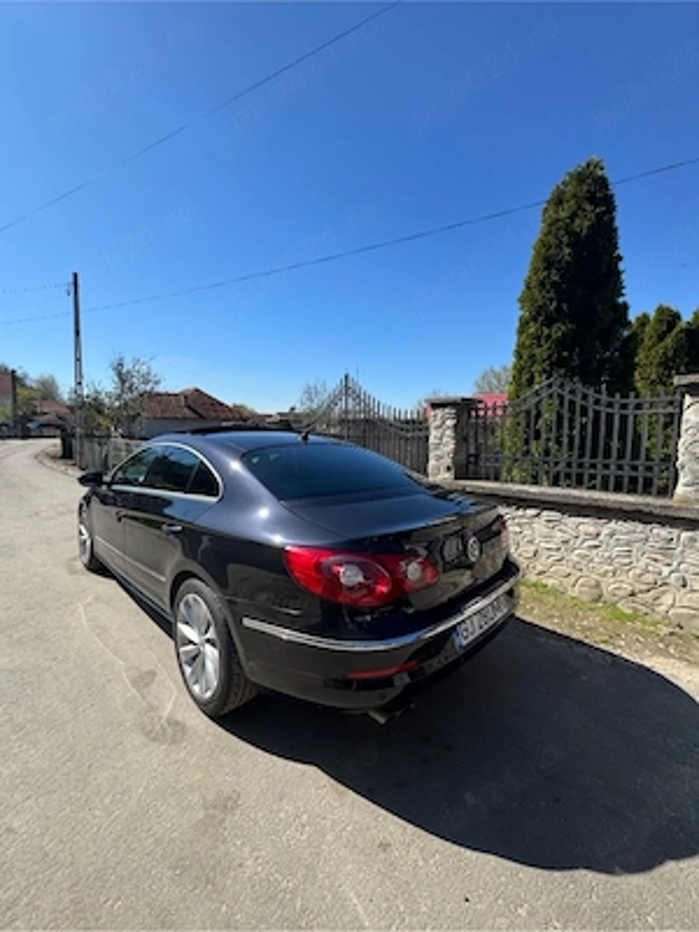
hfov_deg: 85.7
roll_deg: -1.7
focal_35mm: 14
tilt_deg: -6.3
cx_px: 350
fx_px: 377
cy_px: 466
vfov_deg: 102.1
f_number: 2.2
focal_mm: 2.22
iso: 50
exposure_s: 1/1567
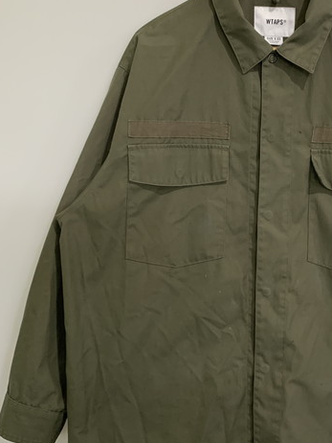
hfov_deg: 31.4
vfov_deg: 42.0
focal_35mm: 45
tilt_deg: -24.9
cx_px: 267
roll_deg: +0.1
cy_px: 234
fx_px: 575
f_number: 1.8
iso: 200
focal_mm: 4.25
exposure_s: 1/60
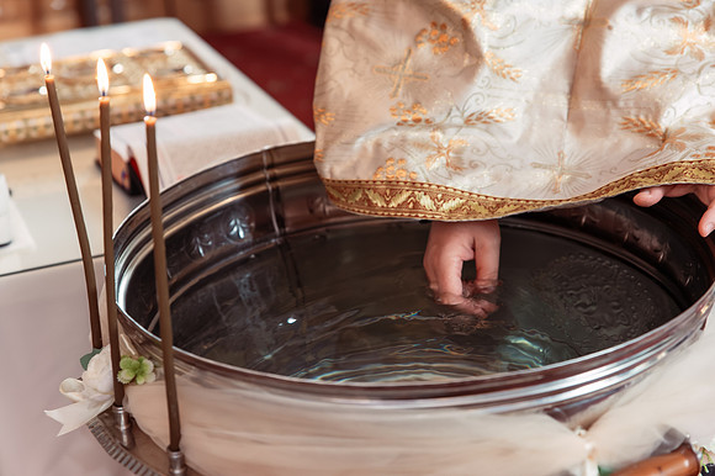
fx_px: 1389
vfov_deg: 19.4
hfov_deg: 28.9
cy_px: 238
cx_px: 358
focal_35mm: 70
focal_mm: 70
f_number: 3.5
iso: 2000
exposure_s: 1/125
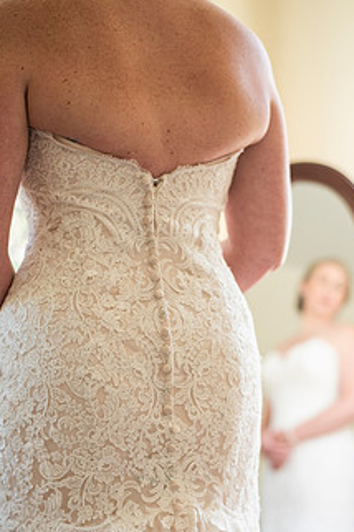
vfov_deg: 28.7
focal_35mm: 70
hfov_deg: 19.5
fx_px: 1032
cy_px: 336
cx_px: 164
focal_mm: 50
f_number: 2.2
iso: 640
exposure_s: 1/400
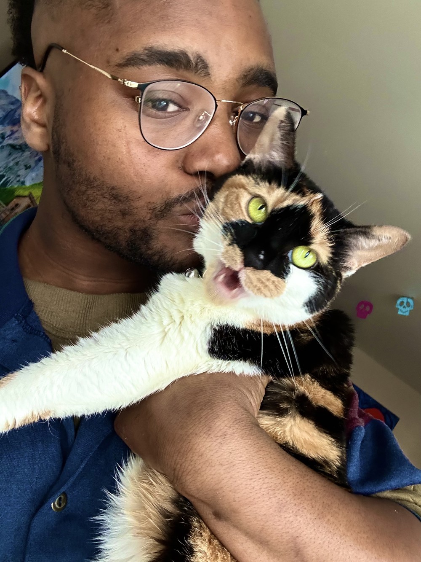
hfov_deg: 46.8
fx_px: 486
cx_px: 210
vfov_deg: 60.0
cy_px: 281
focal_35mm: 30
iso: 125
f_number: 1.9
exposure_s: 1/60
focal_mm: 2.69
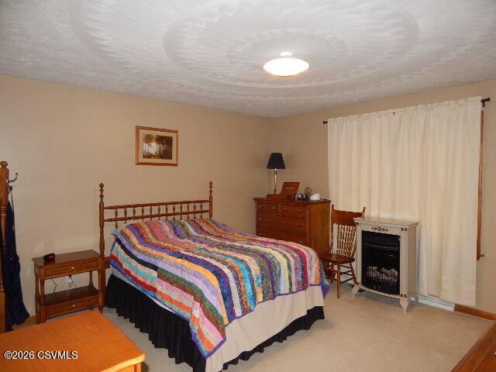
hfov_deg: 76.4
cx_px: 248
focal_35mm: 22
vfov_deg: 61.1
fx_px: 315
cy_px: 186
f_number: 3
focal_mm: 4
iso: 200
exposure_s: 1/30
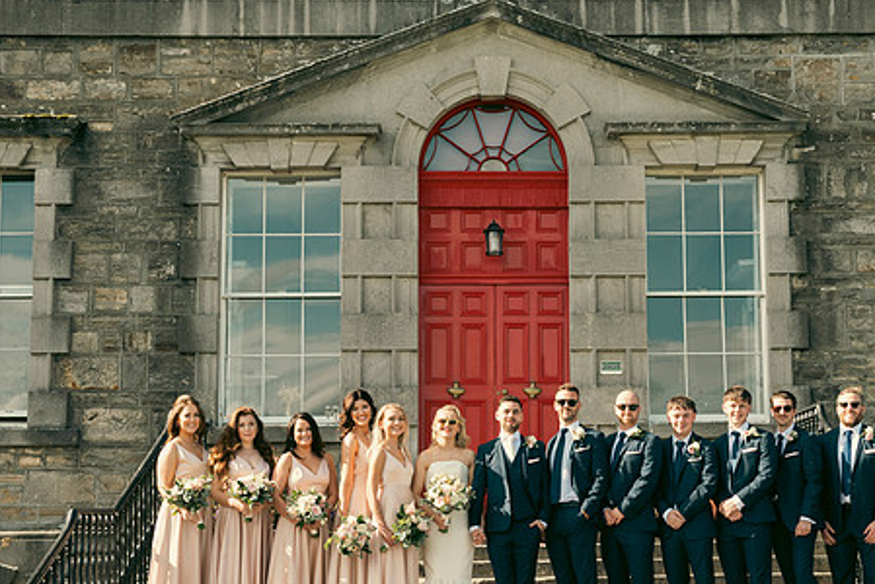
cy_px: 338
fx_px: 1727
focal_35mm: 71
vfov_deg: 19.2
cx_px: 505
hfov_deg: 28.4
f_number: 5.6
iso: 160
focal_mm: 55
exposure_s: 1/320
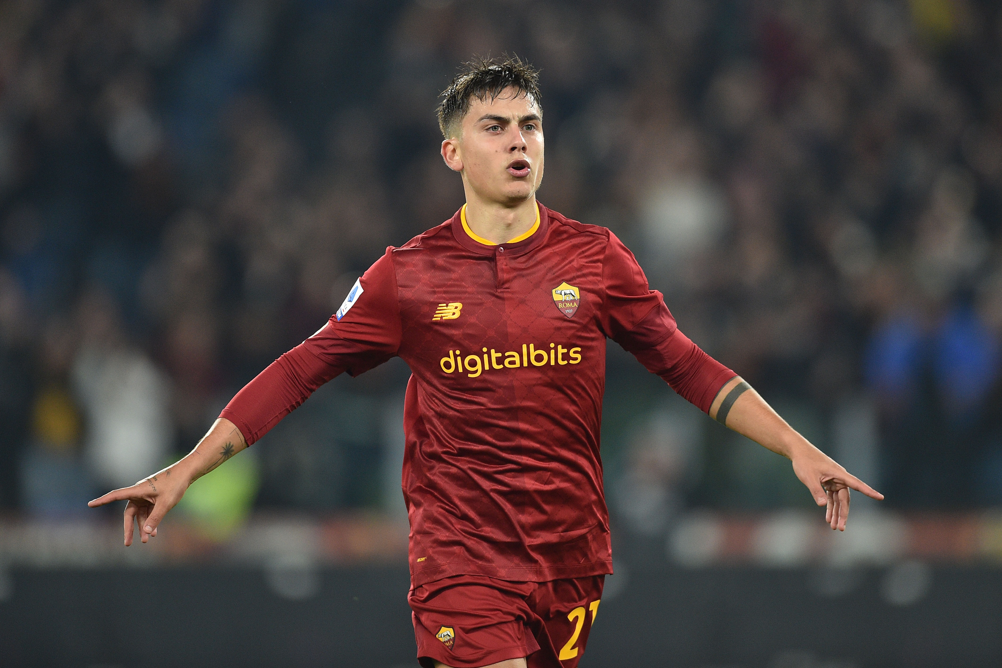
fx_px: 11133
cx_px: 501
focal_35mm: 400
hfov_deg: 5.2
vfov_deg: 3.4
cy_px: 334
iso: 1600
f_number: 3.2
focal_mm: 400
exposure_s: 1/1250
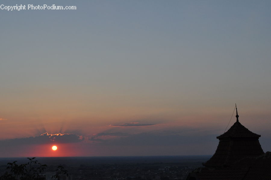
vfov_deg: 20.1
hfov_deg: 29.9
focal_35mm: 68
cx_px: 136
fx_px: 507
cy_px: 90
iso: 800
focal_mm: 45
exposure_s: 1/500
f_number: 11
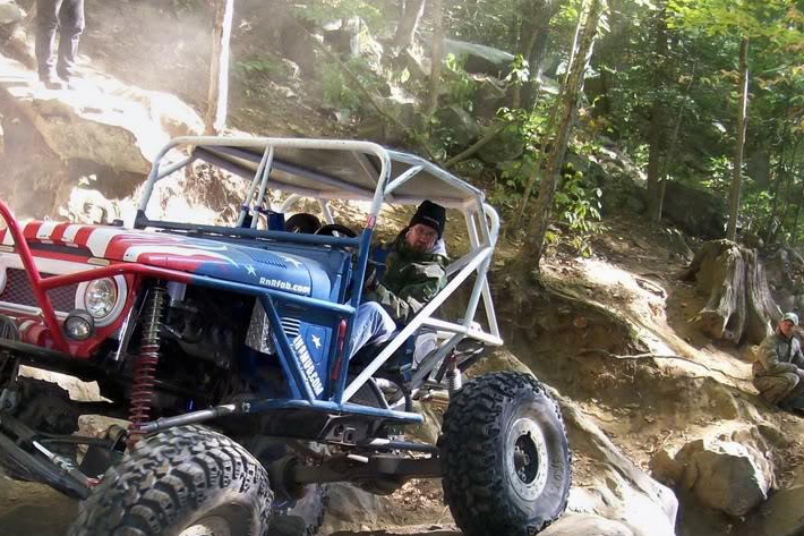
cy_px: 416
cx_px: 250
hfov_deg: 36.4
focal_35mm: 54
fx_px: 1206
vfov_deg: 24.7
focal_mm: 6
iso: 140
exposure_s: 1/90.3
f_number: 2.7
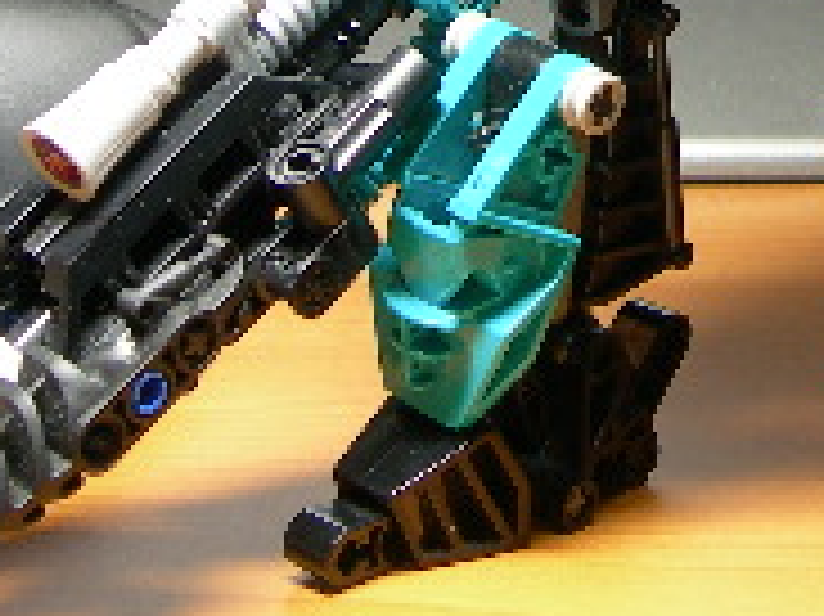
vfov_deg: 10.7
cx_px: 734
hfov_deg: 14.7
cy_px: -315
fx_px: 3164
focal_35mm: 133
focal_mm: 7.8
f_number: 2.8
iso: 50
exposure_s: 1/9.2
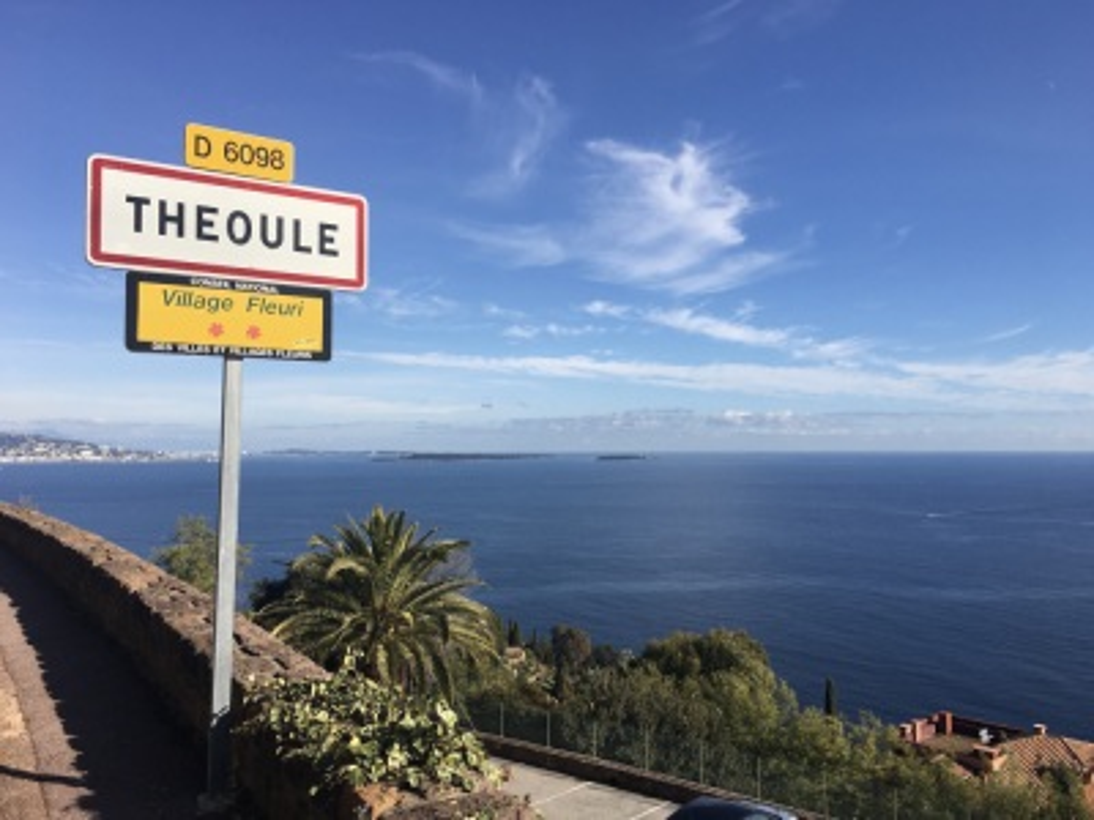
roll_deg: -0.7
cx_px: 547
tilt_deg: +3.4
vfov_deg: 48.2
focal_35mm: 29
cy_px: 410
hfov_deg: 61.7
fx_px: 917
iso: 25
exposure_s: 1/1972
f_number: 2.2
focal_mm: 4.15
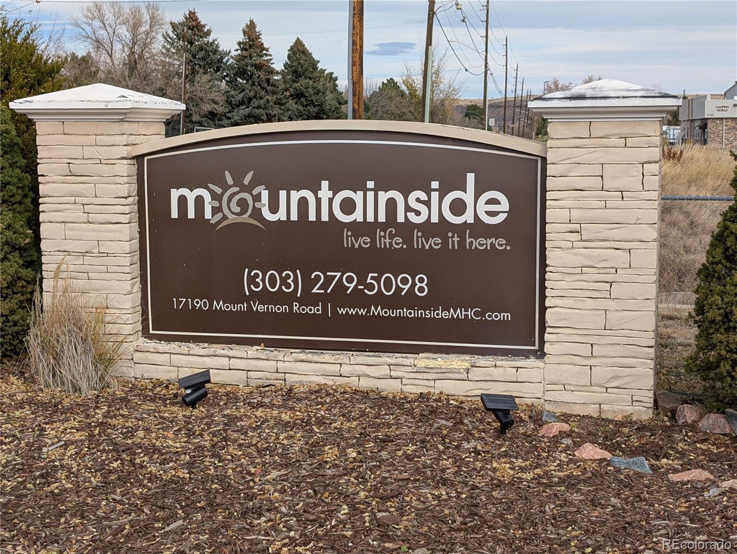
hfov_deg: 38.9
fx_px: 1045
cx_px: 368
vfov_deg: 29.7
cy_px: 277
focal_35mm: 49
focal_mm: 6.9
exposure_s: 1/565
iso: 20
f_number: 1.68
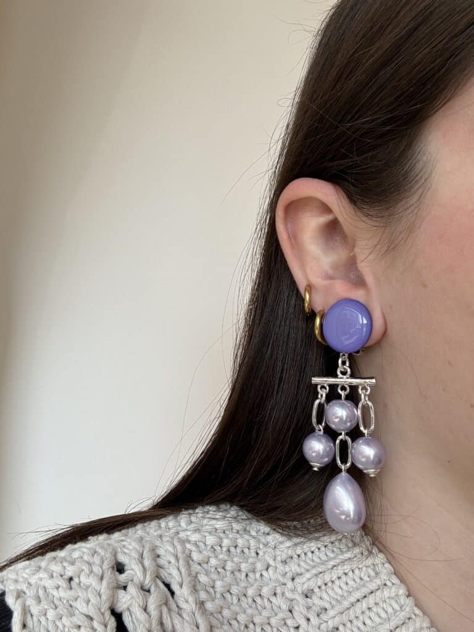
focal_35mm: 30
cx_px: 237
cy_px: 316
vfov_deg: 60.0
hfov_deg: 46.8
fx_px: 548
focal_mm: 2.69
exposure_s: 1/133
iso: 20
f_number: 1.9
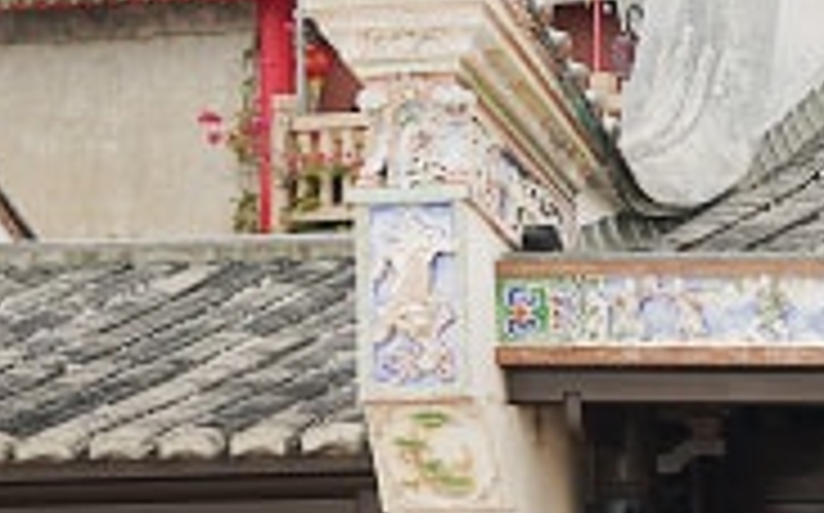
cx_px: 1882
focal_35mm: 201
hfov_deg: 9.4
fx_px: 4510
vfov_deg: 6.5
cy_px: 333
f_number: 5
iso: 100
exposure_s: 1/100
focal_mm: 30
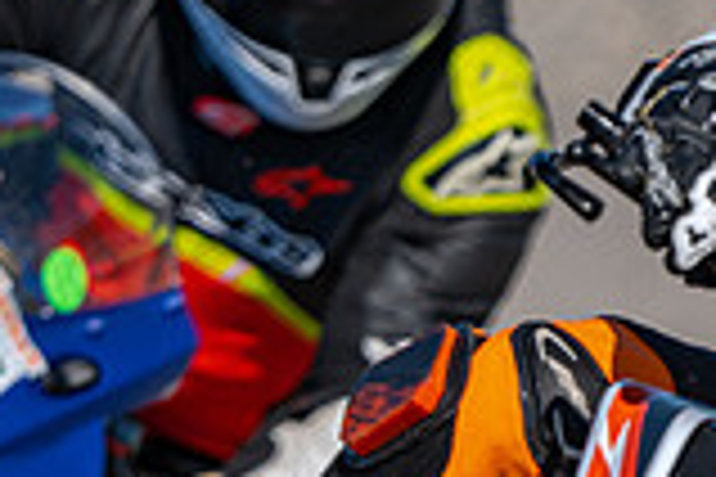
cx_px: 779
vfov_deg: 0.9
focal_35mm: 1604
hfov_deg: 1.3
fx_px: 31899
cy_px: 299
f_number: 6.3
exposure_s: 1/1250
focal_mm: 440
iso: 160
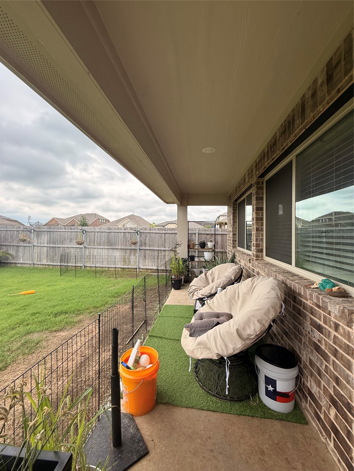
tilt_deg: +0.9
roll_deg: -1.7
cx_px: 177
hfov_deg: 85.7
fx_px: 191
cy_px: 236
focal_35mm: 14
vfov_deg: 102.1
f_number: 2.2
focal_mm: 2.22
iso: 64
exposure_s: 1/942
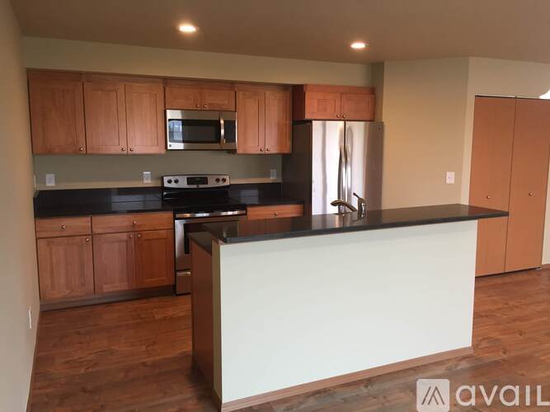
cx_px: 275
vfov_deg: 48.2
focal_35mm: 29
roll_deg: -0.6
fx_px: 461
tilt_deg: -7.1
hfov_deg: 61.7
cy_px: 206
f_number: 2.2
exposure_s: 1/30
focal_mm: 4.15
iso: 64
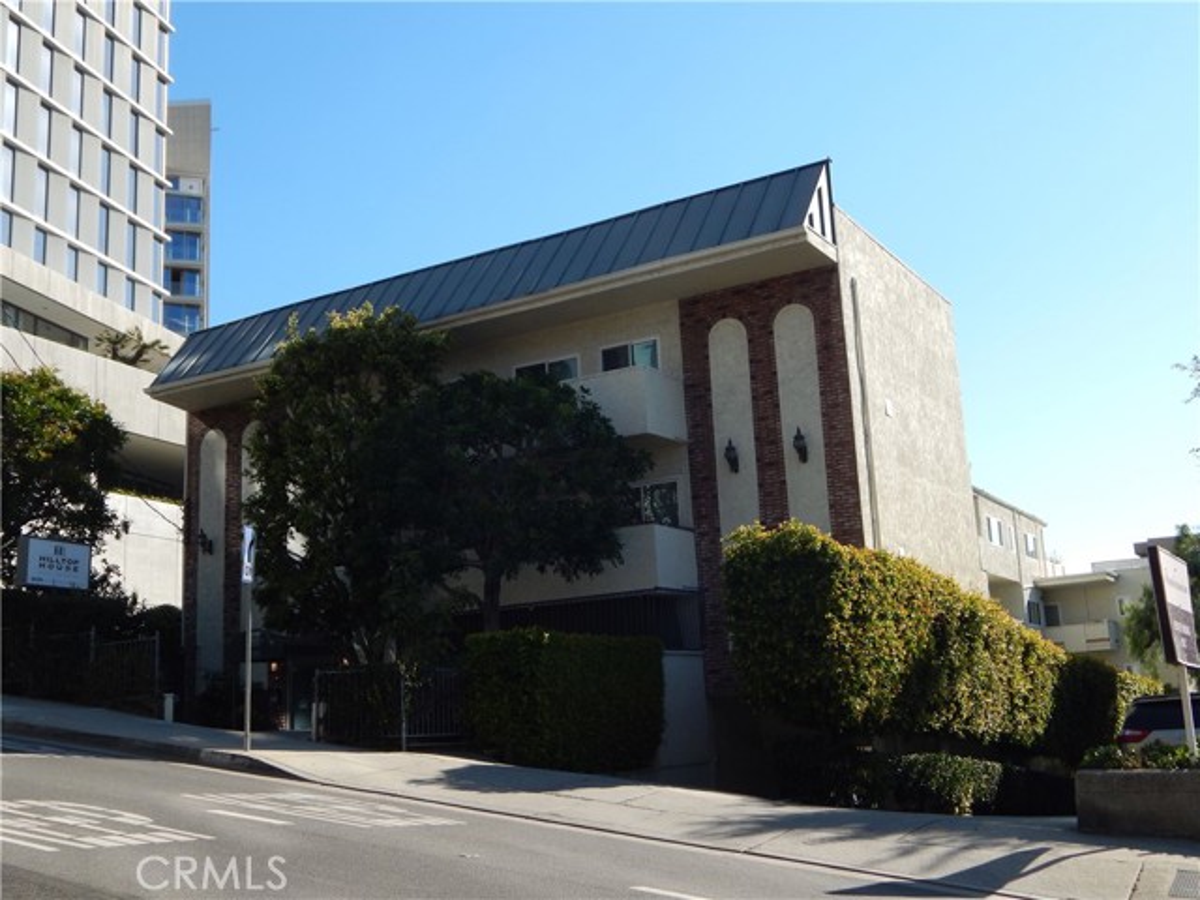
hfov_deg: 49.0
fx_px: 1317
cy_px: 450
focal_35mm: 38
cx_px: 600
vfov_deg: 37.7
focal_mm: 6.8
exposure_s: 1/800
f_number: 3.4
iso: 125
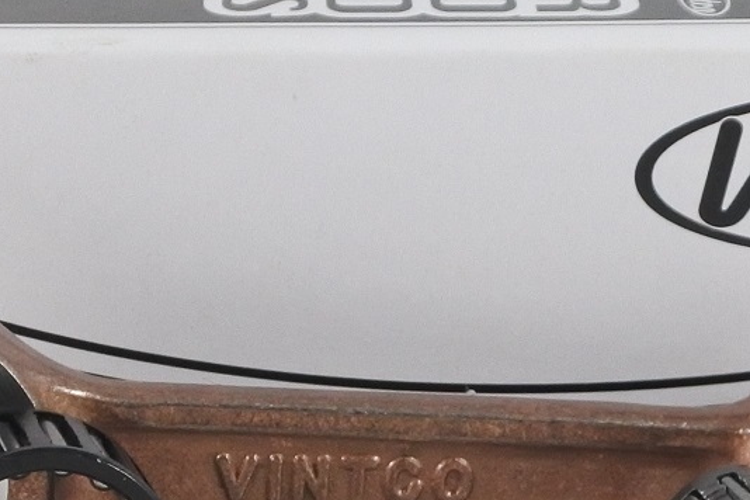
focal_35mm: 154
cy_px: 322
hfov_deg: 13.3
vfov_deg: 8.9
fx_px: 3208
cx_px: 628
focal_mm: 16.5
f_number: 4.5
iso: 560
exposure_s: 1/125
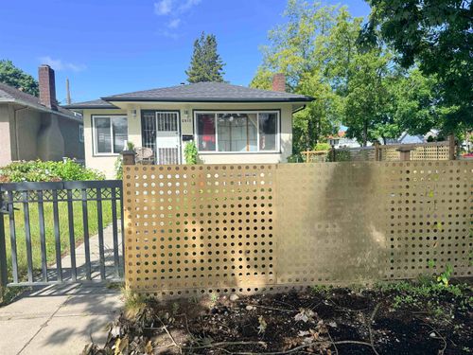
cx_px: 236
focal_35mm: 24
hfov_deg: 71.6
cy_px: 178
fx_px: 328
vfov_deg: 56.8
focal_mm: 6.76
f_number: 1.78
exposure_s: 1/1174
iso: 100
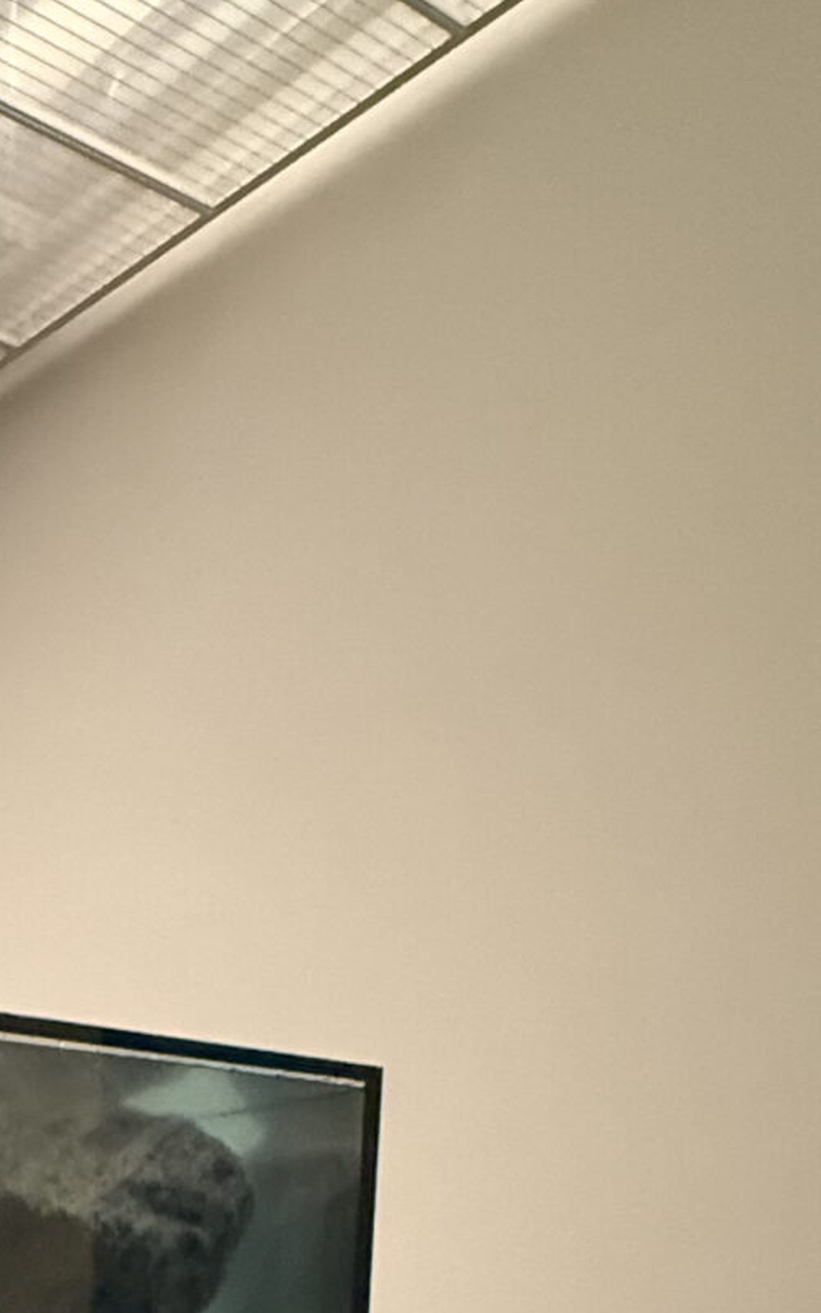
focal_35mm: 47
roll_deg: -0.5
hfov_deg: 21.3
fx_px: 1683
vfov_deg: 33.9
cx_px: -532
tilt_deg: -5.8
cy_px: 1602
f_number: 2.2
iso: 1250
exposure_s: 1/37
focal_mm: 2.22
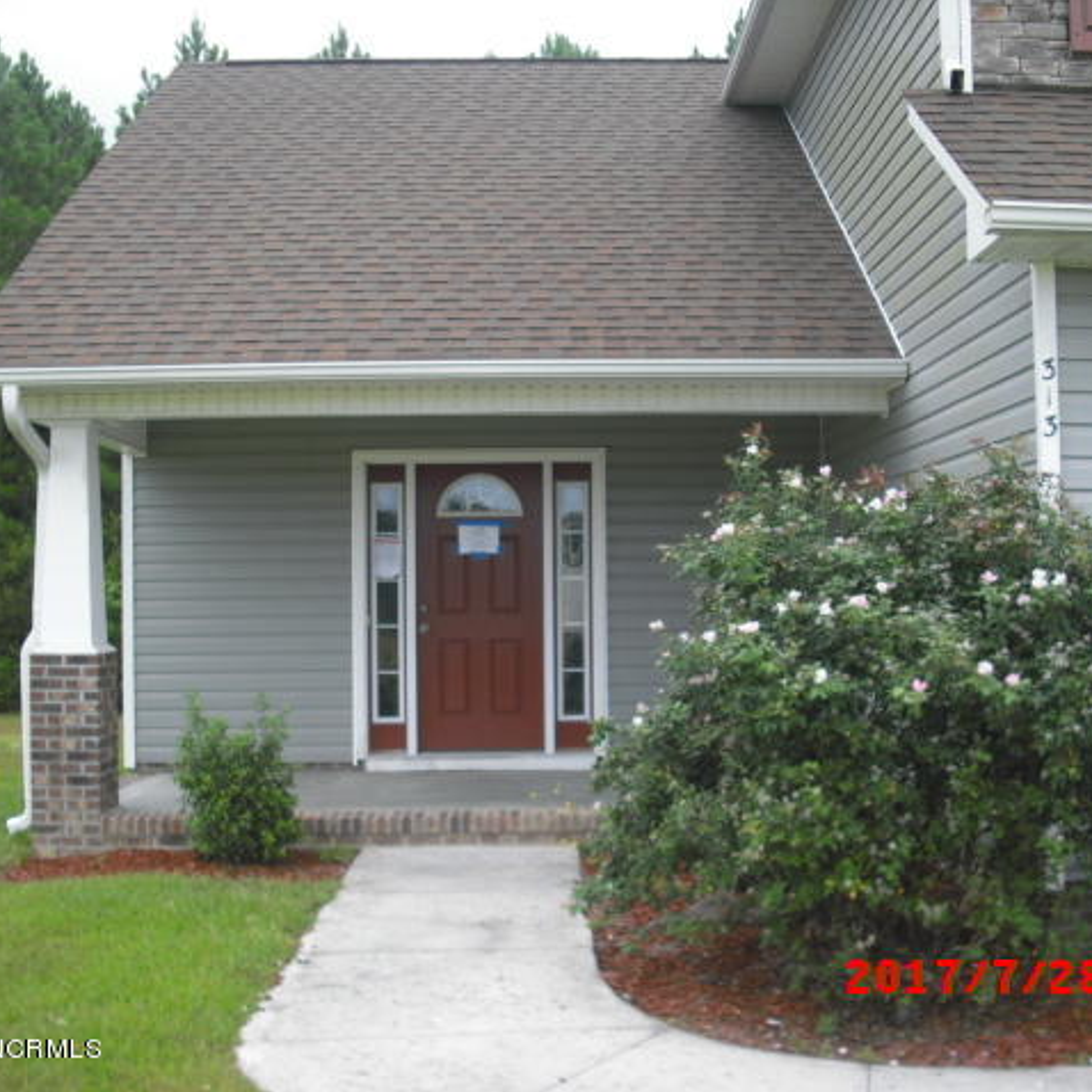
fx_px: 1606
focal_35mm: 45
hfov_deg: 37.5
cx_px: 612
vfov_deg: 37.6
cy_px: 546
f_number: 5.6
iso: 64
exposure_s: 1/80
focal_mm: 6.2
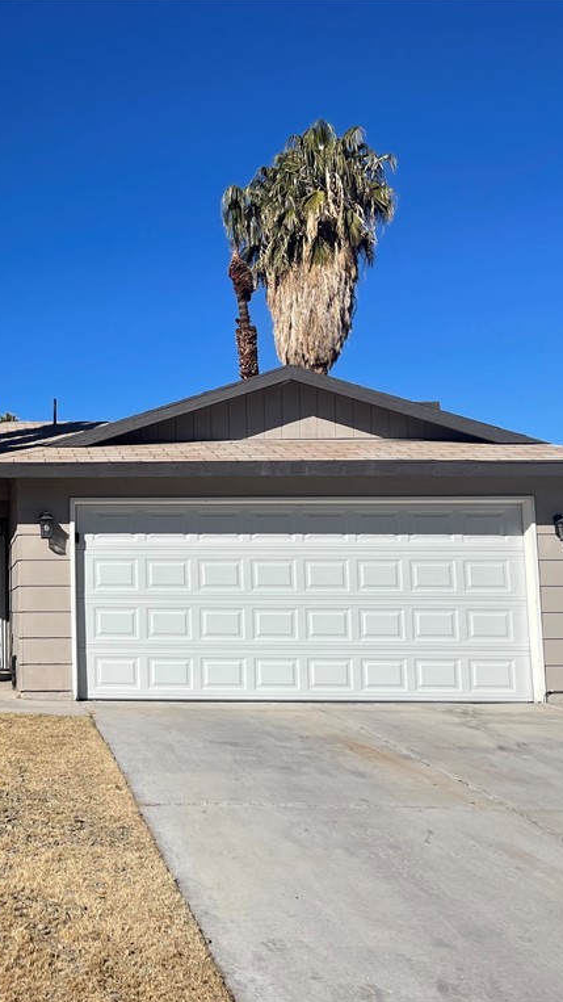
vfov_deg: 52.8
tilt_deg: +7.9
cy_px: 500
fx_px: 1009
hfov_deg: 28.7
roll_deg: +1.6
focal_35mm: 38
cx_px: -30
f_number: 1.6
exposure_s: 1/6579
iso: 32
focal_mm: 5.1
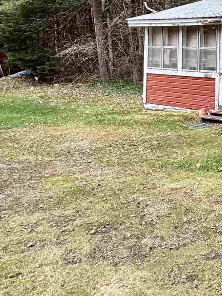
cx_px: 355
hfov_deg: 21.9
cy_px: 27
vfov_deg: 34.6
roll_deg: -0.4
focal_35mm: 52
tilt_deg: +1.1
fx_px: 445
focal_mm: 2.22
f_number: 2.2
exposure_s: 1/192
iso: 40
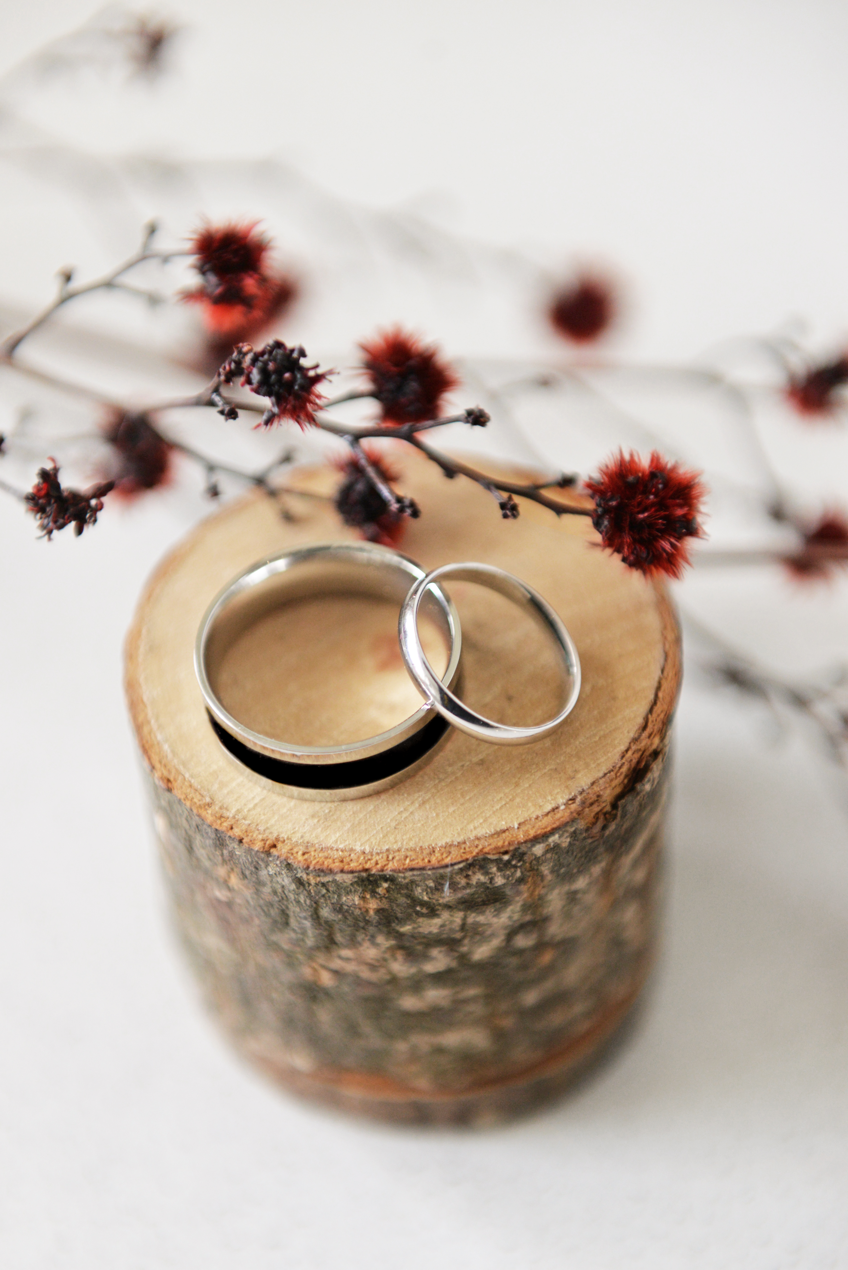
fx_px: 2471
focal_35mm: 70
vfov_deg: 28.8
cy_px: 635
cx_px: 424
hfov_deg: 19.5
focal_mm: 70
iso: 800
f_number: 3.5
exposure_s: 1/200
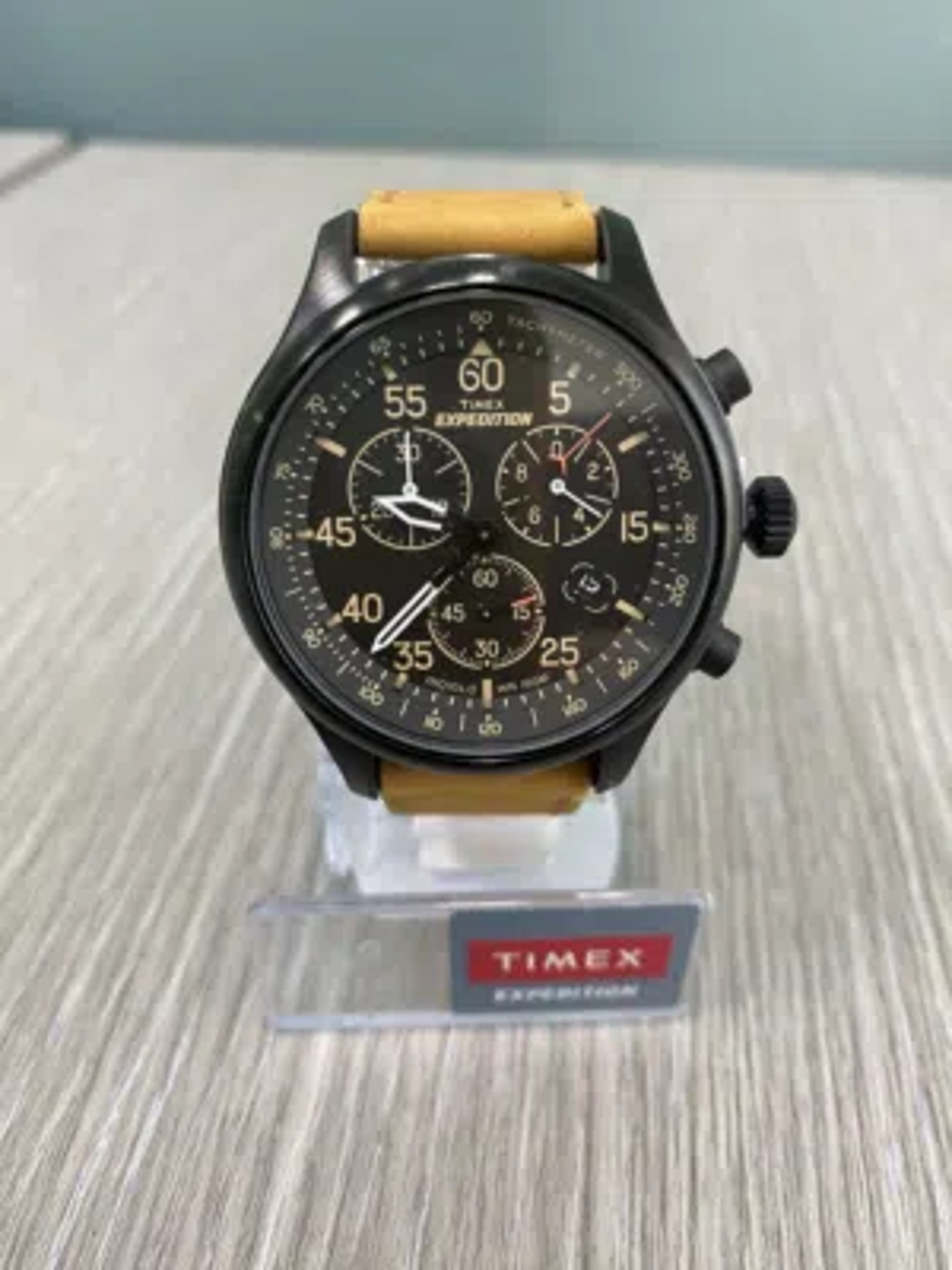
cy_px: 635
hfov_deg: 54.9
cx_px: 476
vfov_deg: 69.4
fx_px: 917
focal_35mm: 25
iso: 200
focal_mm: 4.25
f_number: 1.8
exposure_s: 1/50
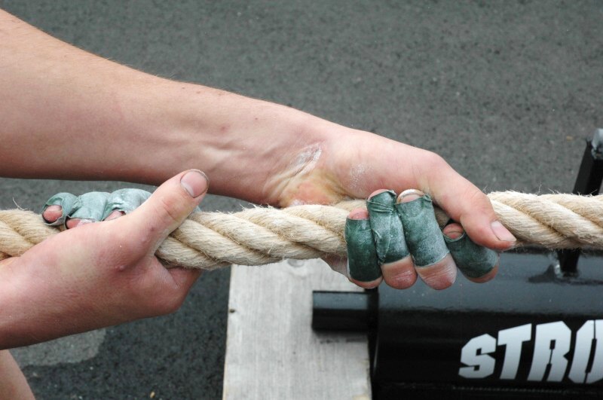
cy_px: 200
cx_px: 302
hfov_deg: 28.1
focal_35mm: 72
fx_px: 1204
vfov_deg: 18.9
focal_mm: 48
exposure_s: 1/500
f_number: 11
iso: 500
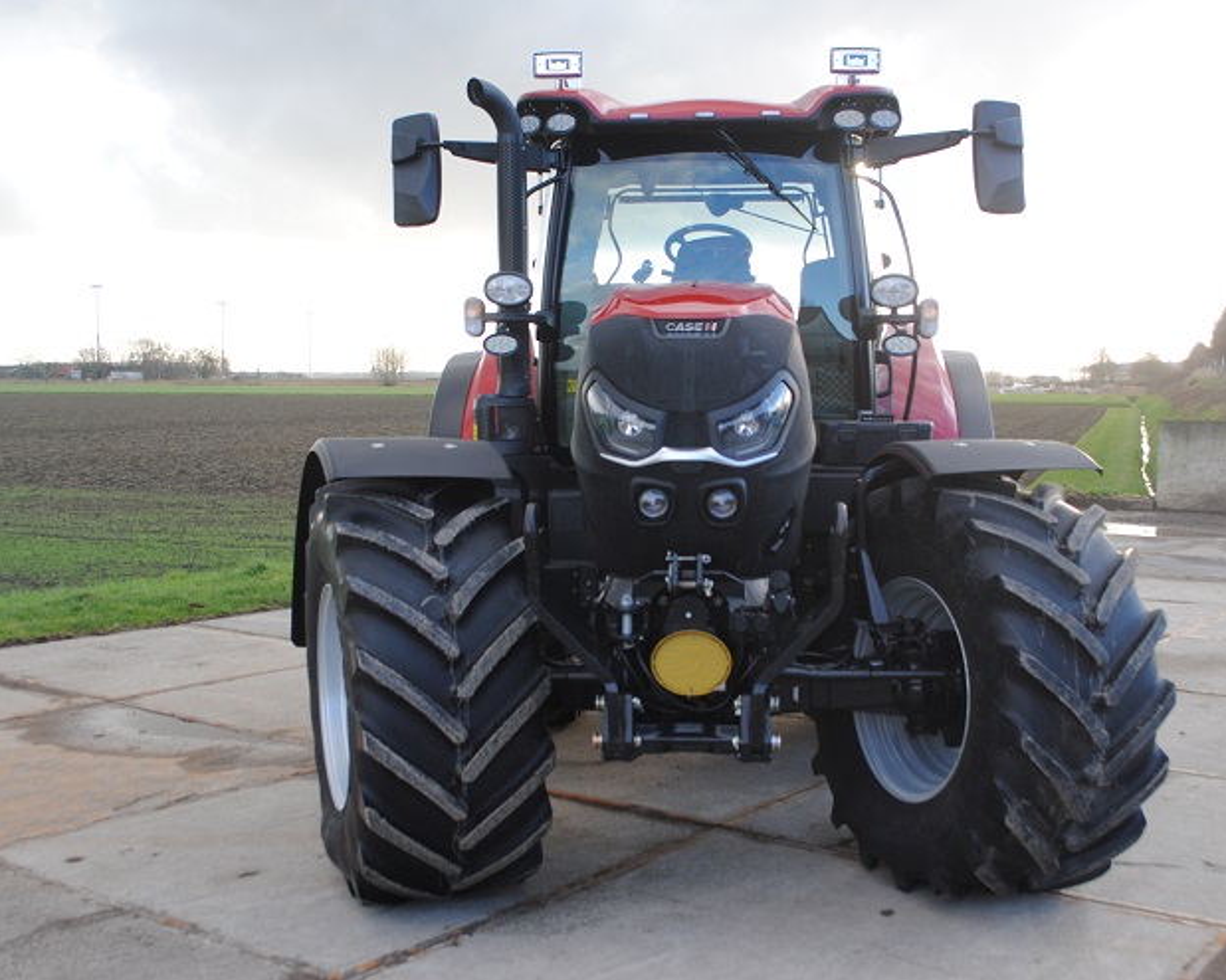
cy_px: 495
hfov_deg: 44.8
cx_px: 646
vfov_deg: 36.5
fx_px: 1487
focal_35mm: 41
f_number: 5.6
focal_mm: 24
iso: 200
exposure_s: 1/125
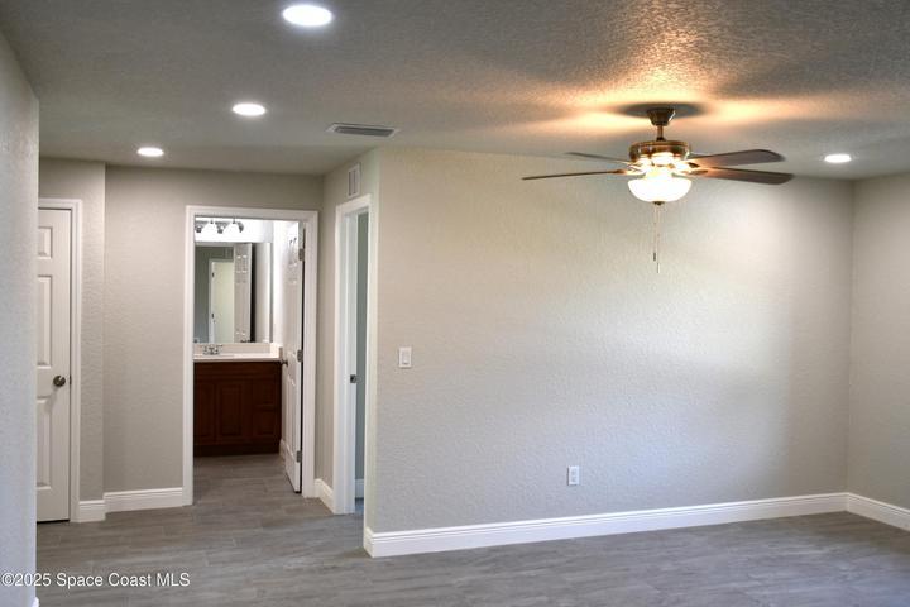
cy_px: 304
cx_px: 455
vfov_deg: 40.0
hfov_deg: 57.2
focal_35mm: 33
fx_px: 834
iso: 800
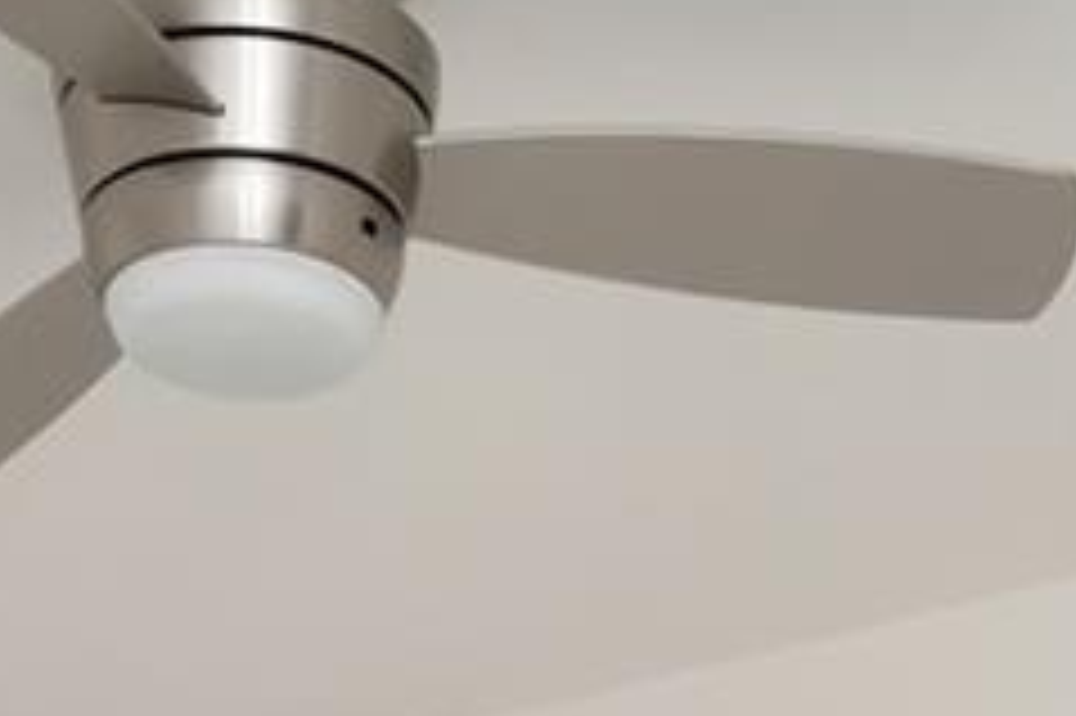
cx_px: 549
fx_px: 3296
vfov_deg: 10.3
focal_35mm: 110
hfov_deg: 18.5
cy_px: 1837
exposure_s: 1/200
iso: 640
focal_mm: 11
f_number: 10
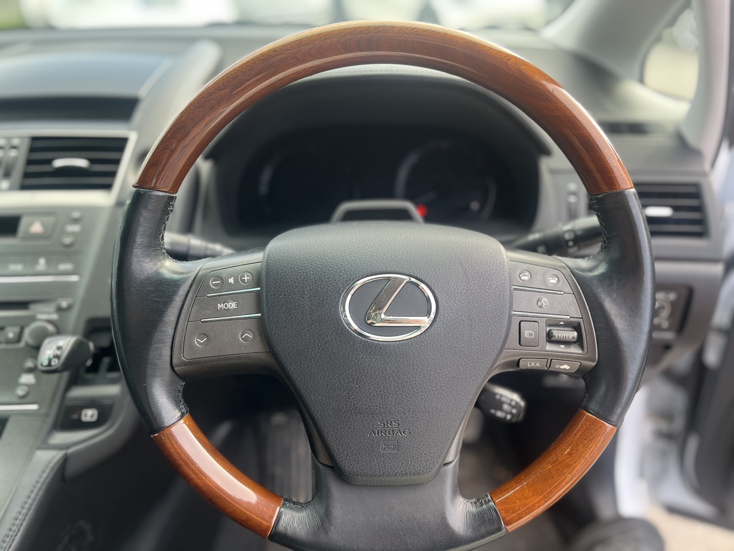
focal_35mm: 26
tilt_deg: -29.4
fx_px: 551
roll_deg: +2.1
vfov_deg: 53.1
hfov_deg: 67.3
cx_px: 367
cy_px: 276
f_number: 1.6
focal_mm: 5.1
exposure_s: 1/122
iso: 50
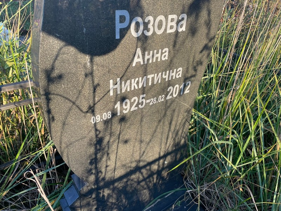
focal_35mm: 26
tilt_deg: -36.2
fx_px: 211
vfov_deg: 53.1
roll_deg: -4.5
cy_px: 106
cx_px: 140
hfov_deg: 67.3
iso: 32
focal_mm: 4.2
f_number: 1.6
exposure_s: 1/222
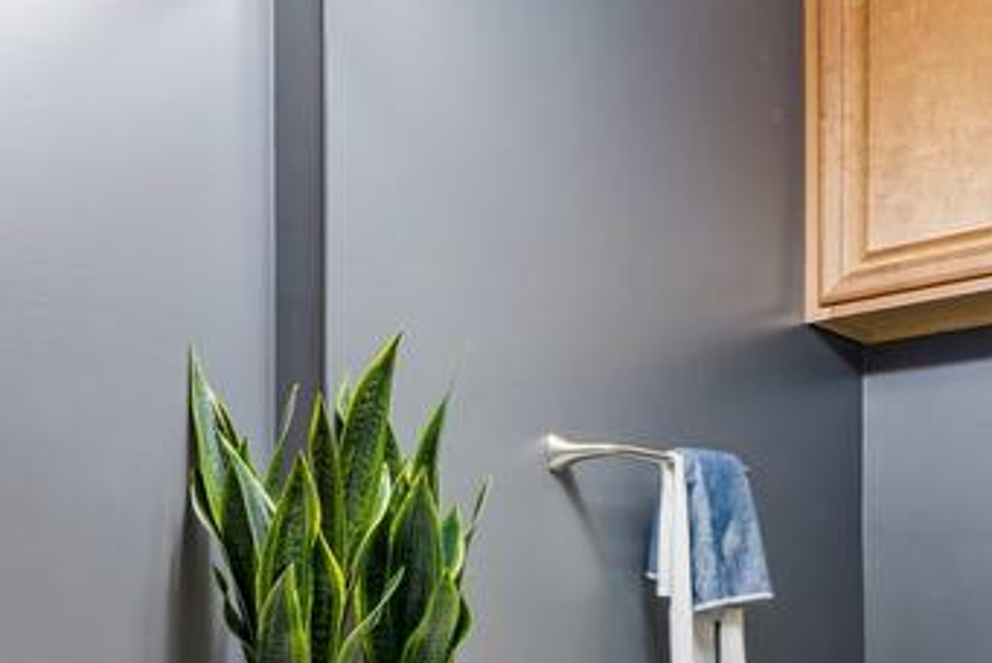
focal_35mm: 42
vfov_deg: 30.2
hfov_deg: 38.5
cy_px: 630
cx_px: -93
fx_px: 1158
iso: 100
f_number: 9
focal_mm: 14
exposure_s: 1/2
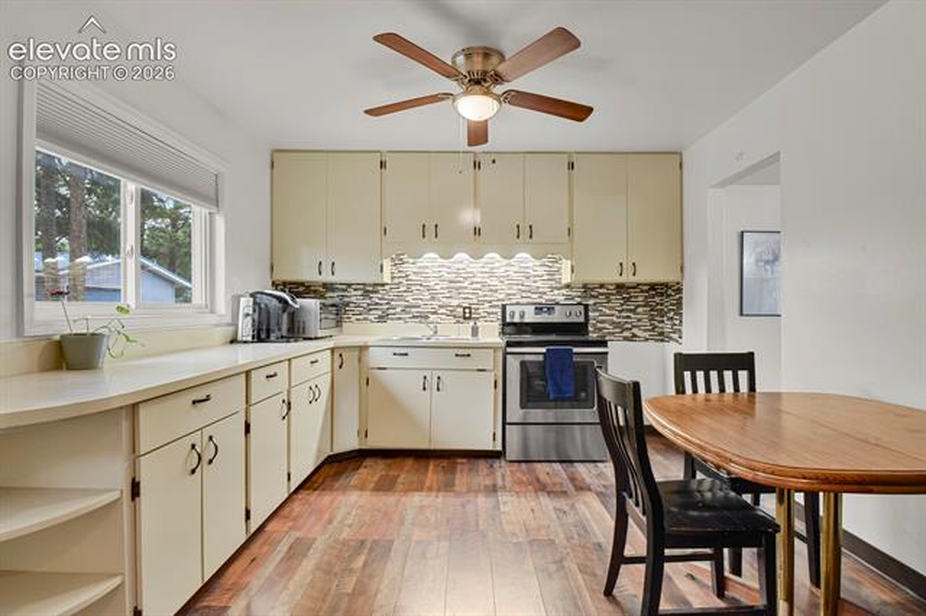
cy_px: 308
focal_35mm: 17
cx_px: 463
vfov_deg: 70.4
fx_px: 437
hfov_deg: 93.3
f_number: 8
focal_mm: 17
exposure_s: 1/20
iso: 5600
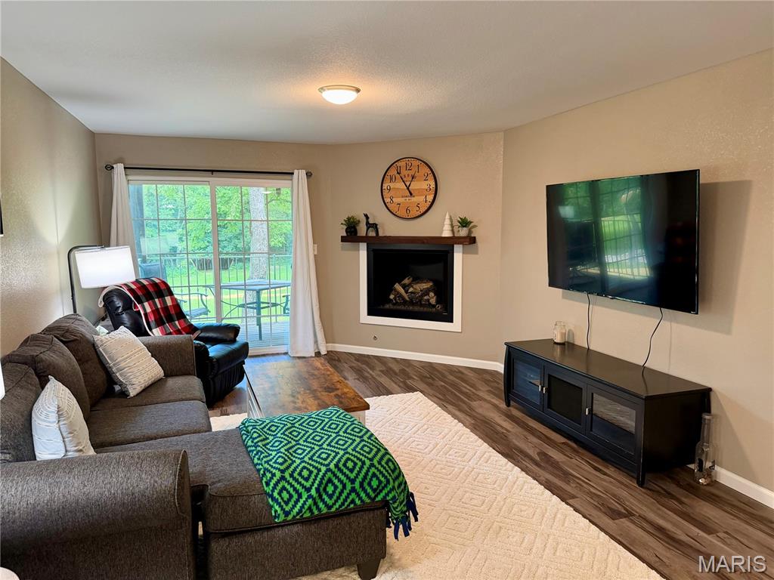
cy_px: 290
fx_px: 537
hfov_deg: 71.6
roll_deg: +0.8
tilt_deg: -7.7
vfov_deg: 56.8
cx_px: 387
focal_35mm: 24
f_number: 1.78
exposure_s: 1/60
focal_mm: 6.76
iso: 250
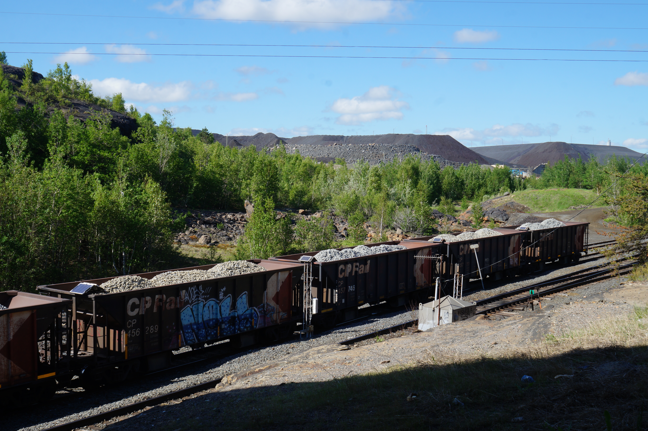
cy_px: 216
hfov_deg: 46.4
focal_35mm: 42
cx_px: 324
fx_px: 756
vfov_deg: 31.9
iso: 100
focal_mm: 28
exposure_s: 1/80
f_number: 16
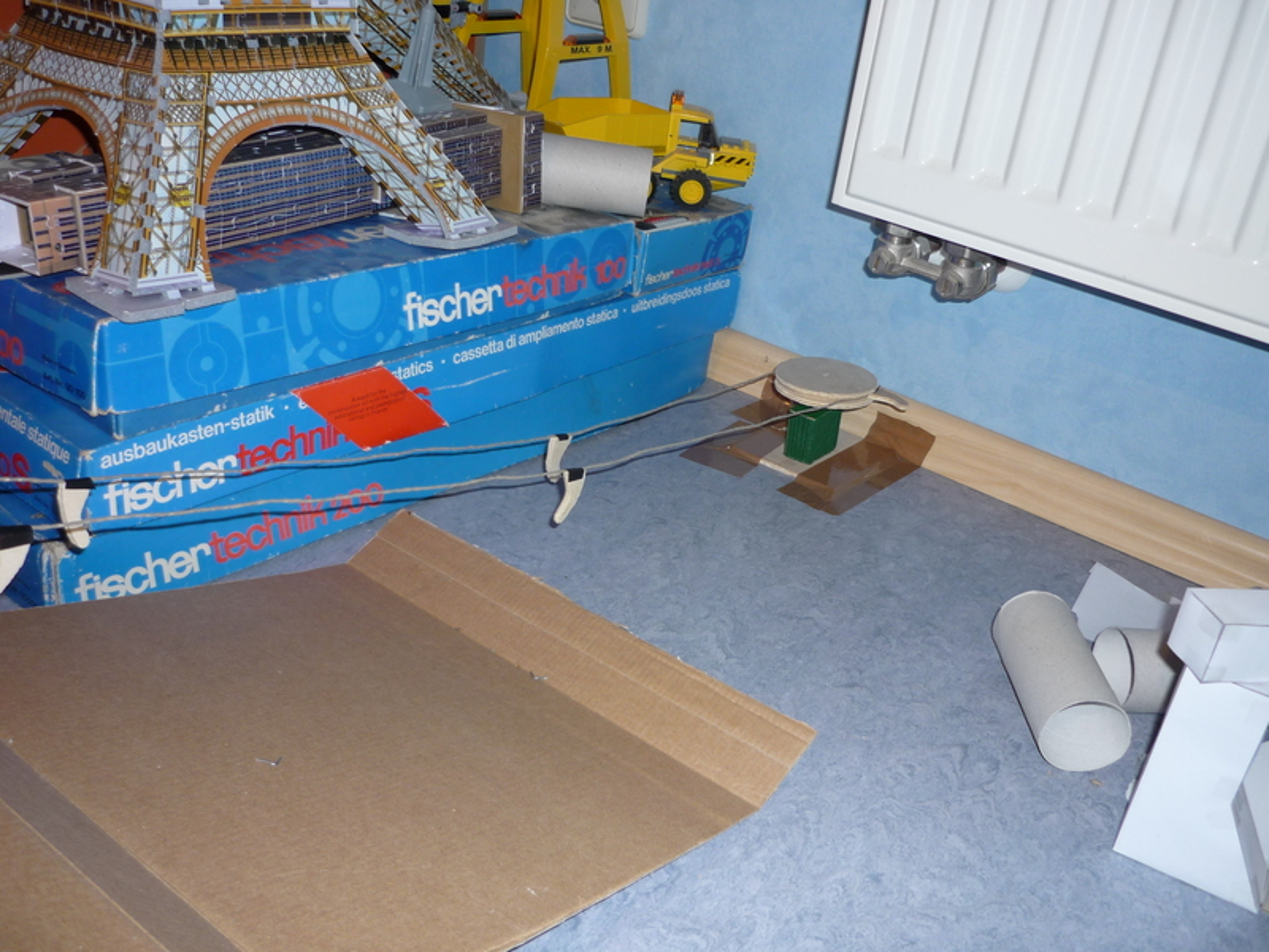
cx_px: 634
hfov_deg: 55.4
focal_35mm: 33
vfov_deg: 42.9
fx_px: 1210
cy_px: 476
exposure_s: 1/30
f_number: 2.8
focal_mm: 5.5
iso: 100
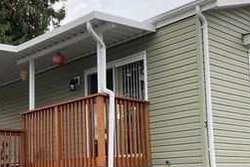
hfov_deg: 33.3
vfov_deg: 22.5
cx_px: 110
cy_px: 124
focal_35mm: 60
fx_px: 417
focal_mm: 3
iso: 16
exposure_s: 1/389
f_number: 1.8
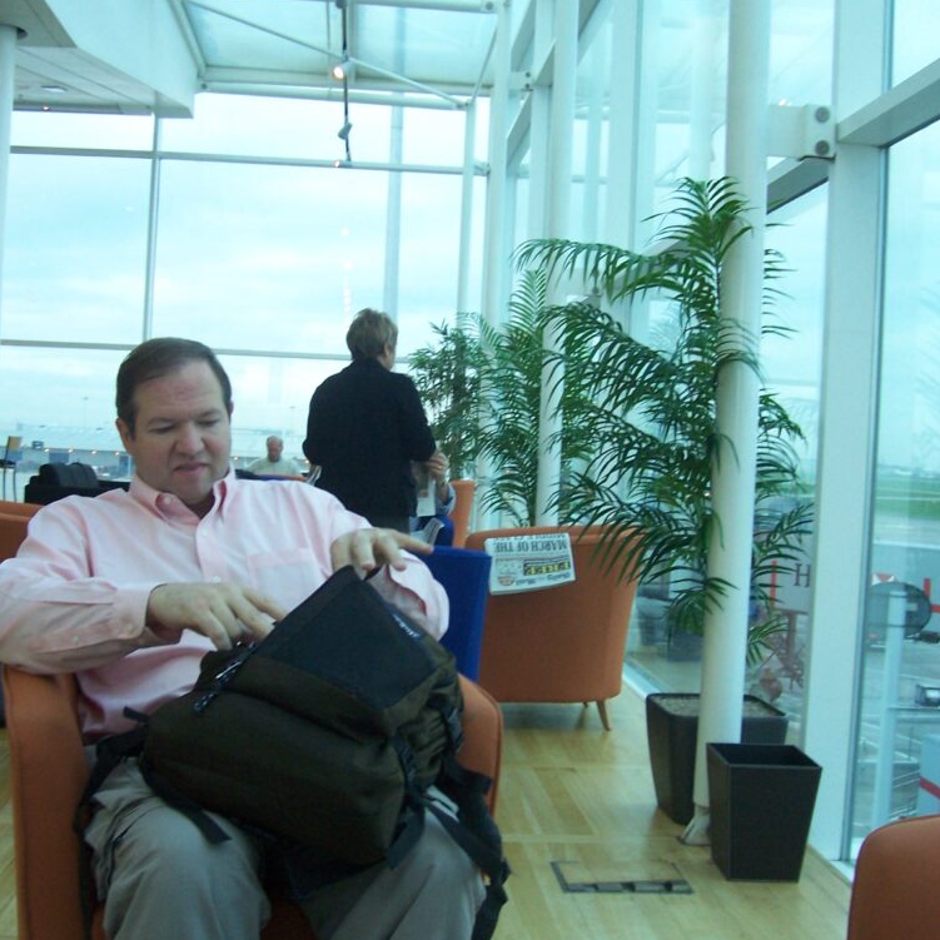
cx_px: 419
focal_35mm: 41
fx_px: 1260
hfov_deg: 40.9
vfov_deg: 40.9
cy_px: 476
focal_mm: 5.6
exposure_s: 1/125
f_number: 2.7
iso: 160
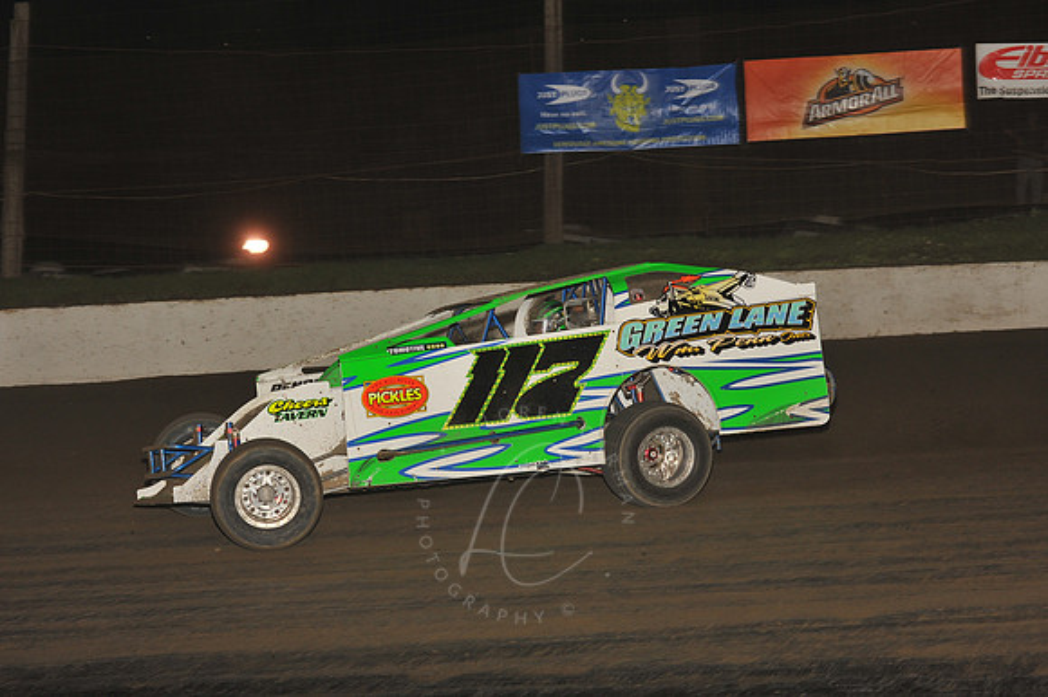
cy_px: 348
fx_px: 2677
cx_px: 524
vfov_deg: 14.8
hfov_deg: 22.2
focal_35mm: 92
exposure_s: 1/320
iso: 800
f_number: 6.3
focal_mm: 92
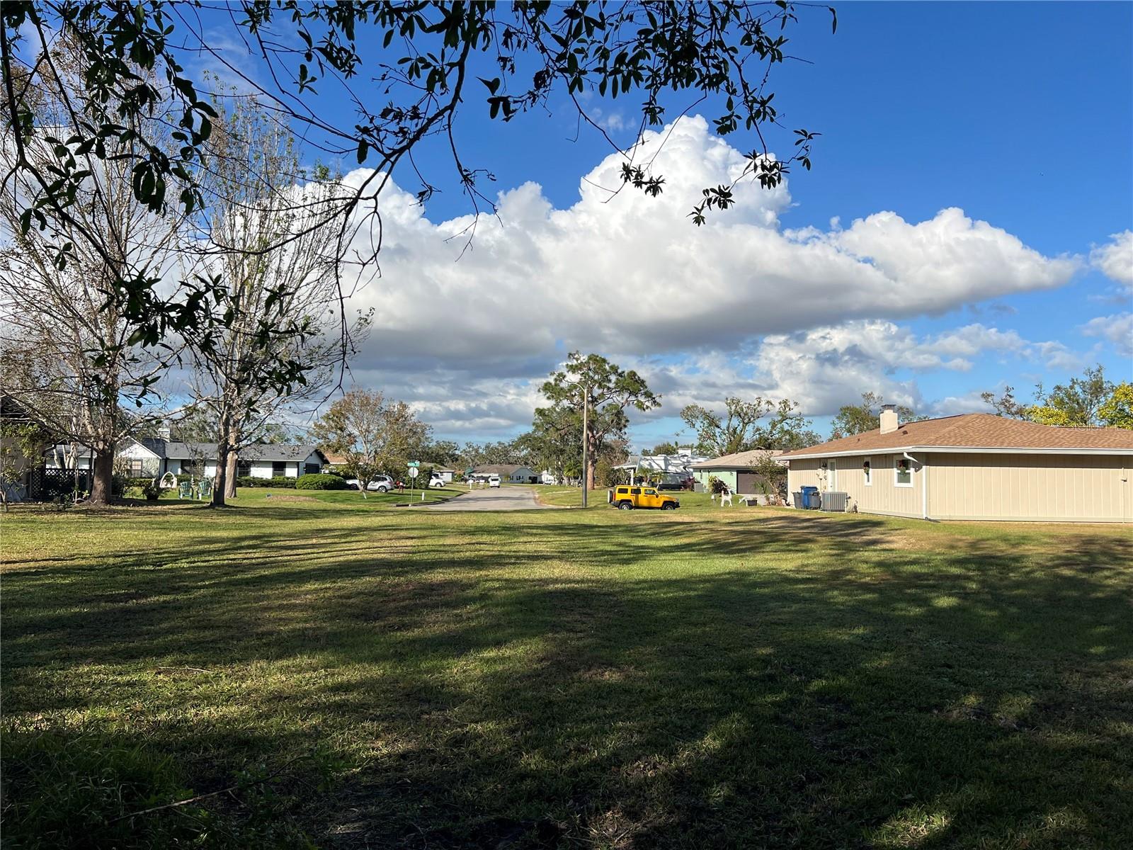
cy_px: 425
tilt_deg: +2.9
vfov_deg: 53.1
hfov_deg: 67.3
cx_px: 566
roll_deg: -1.1
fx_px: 851
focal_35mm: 26
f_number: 1.5
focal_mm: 5.7
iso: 50
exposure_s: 1/5882
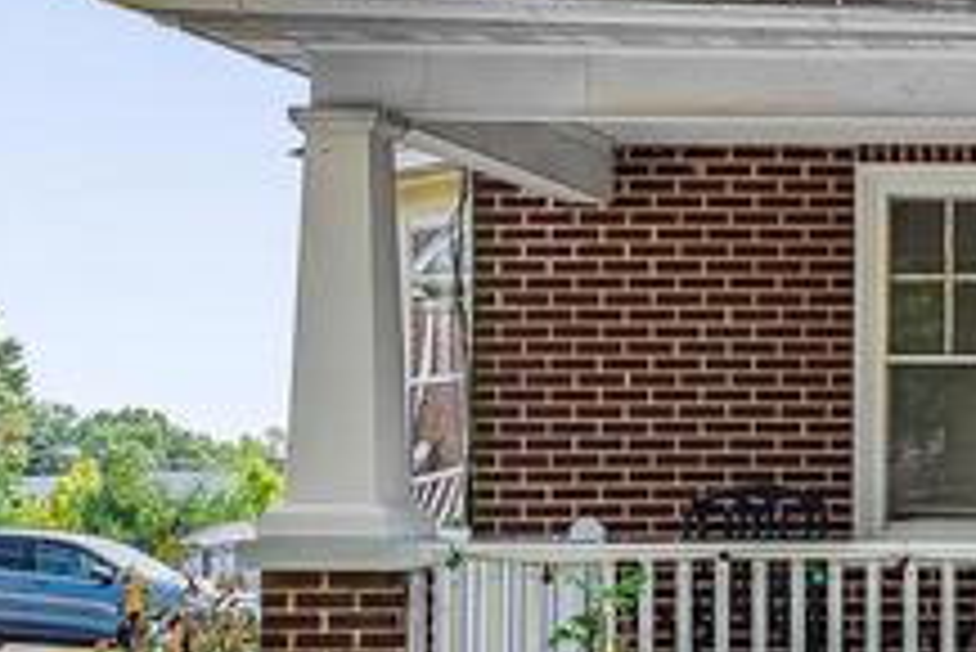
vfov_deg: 11.9
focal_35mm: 113
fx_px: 3065
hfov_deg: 16.0
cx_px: 1628
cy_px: -115
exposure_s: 1/320
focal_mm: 24
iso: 100
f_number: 5.6
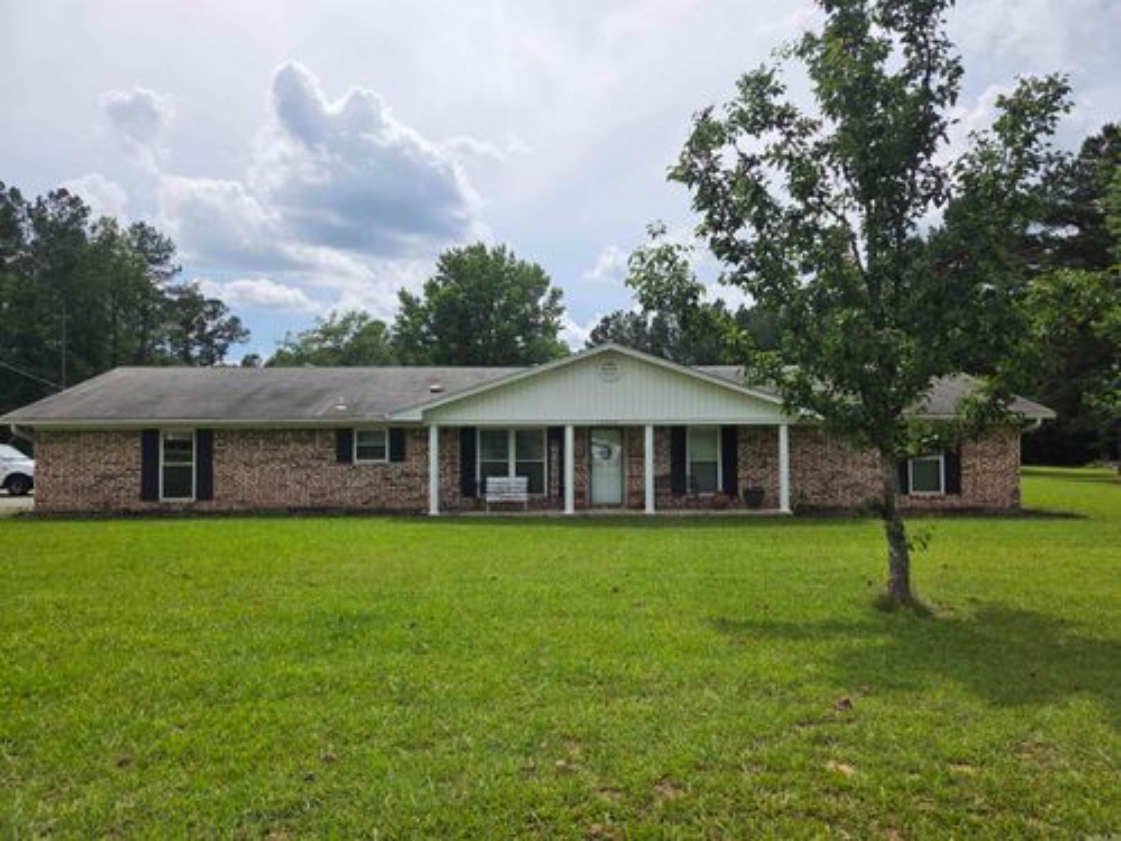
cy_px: 420
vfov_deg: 58.9
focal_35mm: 23
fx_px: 745
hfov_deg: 73.9
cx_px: 560
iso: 80
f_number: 1.8
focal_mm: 5.4
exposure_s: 1/6839
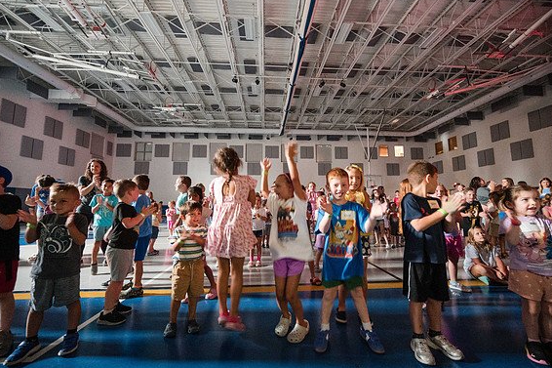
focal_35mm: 15
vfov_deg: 77.3
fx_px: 230
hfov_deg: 100.4
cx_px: 279
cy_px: 179
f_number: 4
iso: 18000
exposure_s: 1/60
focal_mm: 14
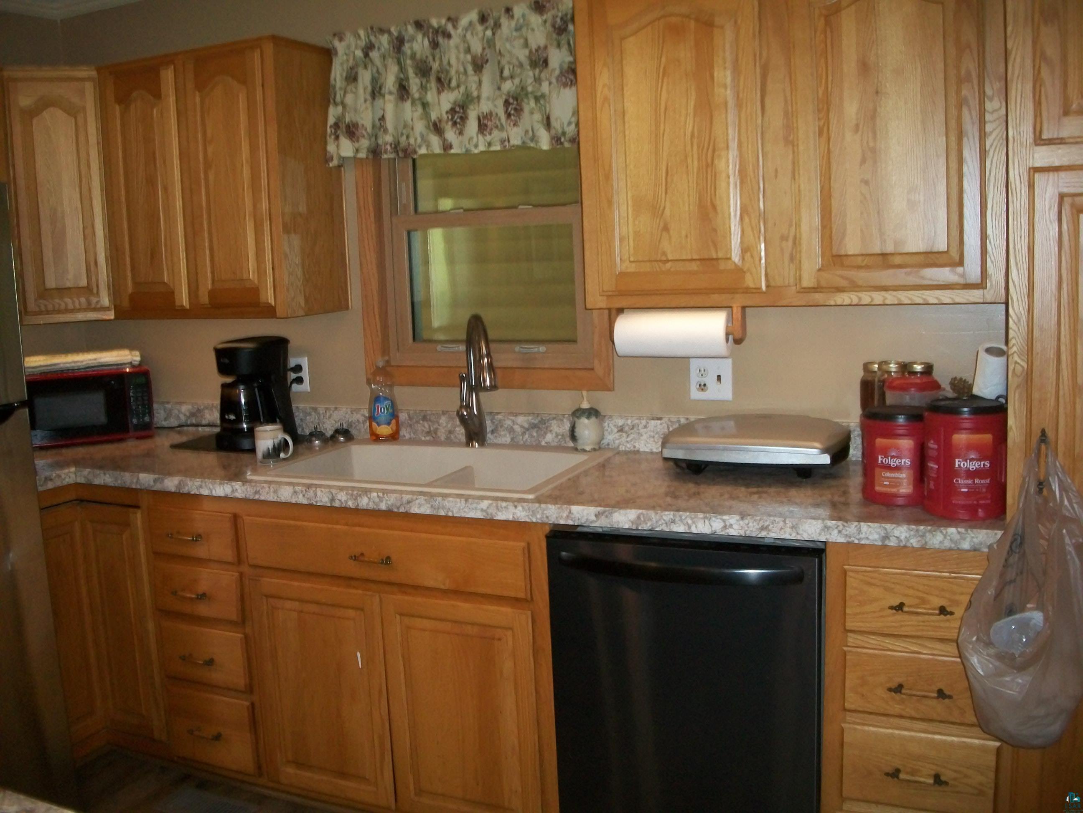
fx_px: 1001
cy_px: 406
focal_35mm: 32
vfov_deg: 44.2
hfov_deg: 56.8
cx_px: 542
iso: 160
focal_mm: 5.7
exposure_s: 1/60
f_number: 2.9
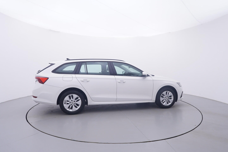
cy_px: 76
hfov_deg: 77.3
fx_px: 143
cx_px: 114
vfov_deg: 56.2
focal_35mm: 22
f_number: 5
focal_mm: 15
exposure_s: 1/80
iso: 200
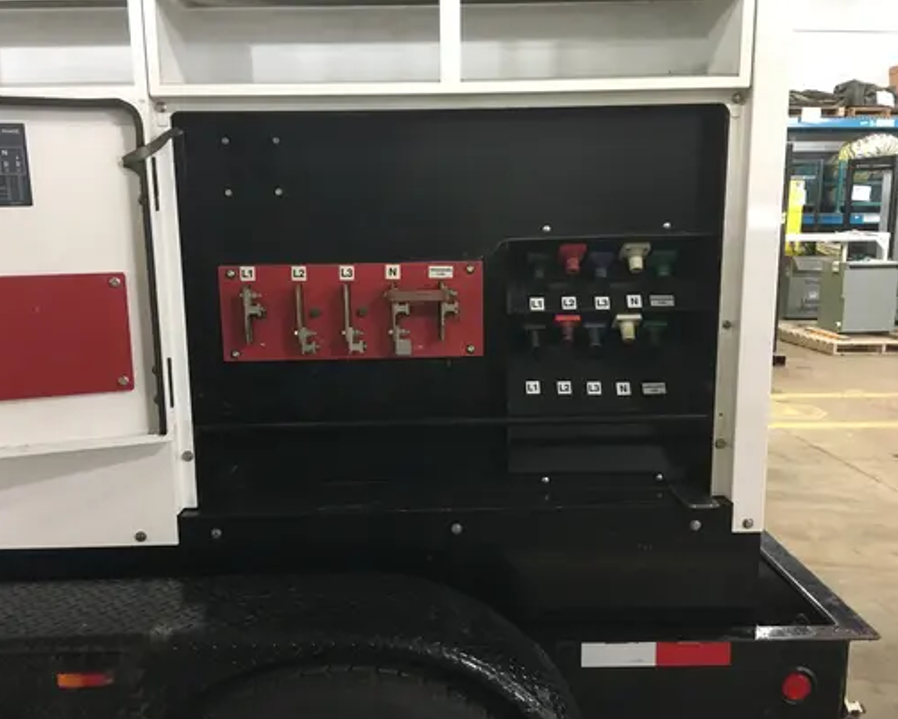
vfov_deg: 47.1
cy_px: 368
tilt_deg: -9.3
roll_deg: -0.2
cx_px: 429
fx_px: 824
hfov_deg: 57.1
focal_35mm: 31
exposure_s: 1/15
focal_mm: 4.15
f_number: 2.2
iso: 200
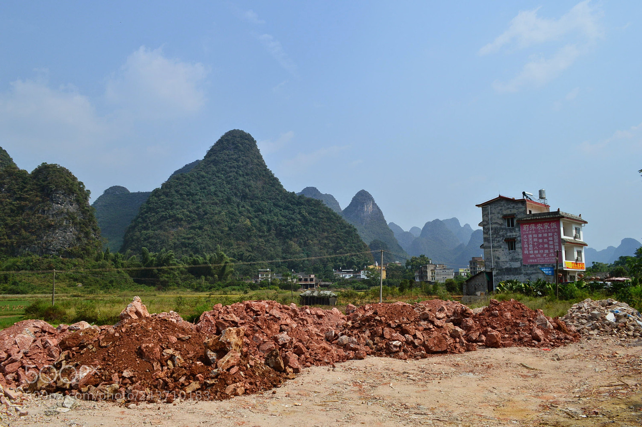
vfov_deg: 47.9
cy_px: 214
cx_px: 321
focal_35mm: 27
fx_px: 481
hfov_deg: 67.4
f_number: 11
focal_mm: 18
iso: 320
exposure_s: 1/500
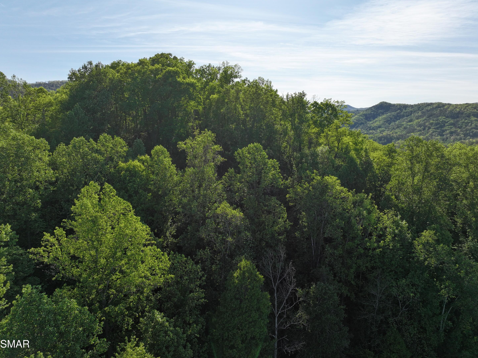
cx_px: 240
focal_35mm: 25
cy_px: 174
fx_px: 345
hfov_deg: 69.4
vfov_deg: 54.8
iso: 190
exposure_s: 1/3200
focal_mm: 12.29
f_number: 2.8
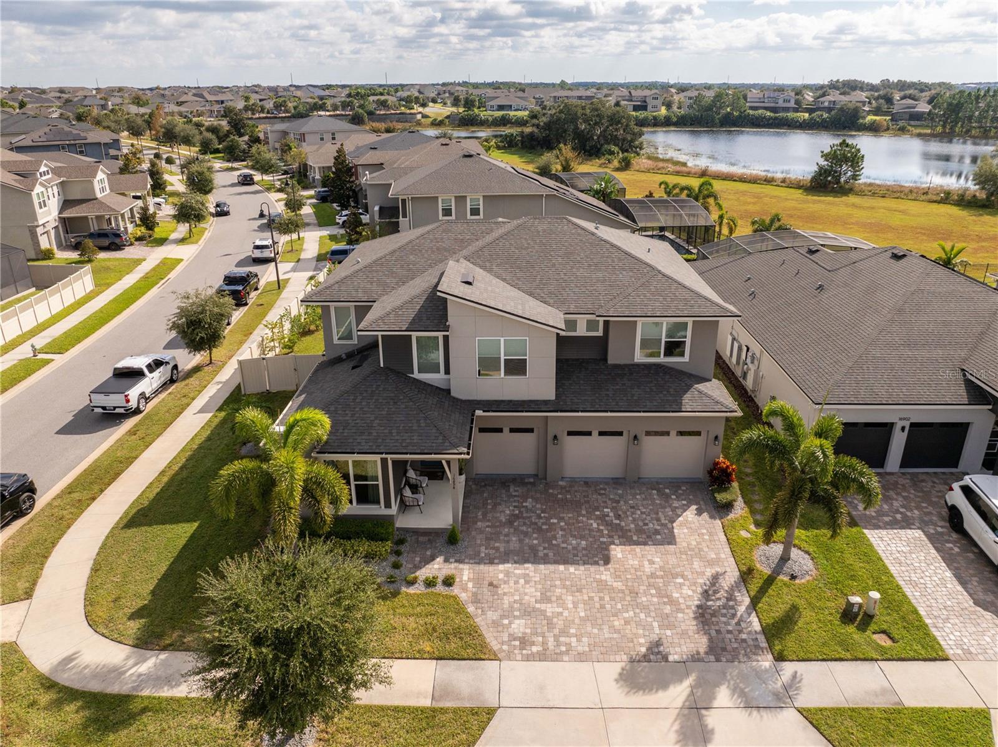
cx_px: 499
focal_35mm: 24
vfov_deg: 56.7
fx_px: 691
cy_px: 374
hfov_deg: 71.6
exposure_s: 1/3200
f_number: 2.8
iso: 130
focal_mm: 12.29
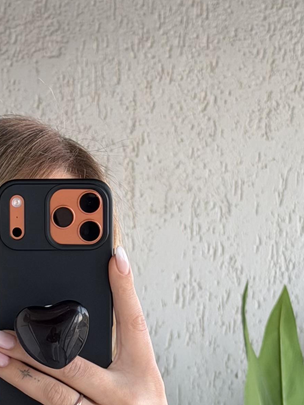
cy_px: 399
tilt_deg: -15.0
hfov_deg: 9.0
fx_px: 1920
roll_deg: -5.6
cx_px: 49
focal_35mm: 164
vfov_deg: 11.9
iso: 80
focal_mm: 6.76
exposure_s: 1/121
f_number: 1.78
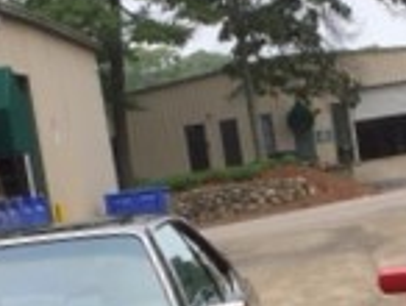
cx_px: 323
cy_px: 387
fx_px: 1163
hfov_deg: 19.6
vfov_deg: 14.4
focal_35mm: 99
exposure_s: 1/413
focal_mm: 4.15
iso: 25
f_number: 2.2
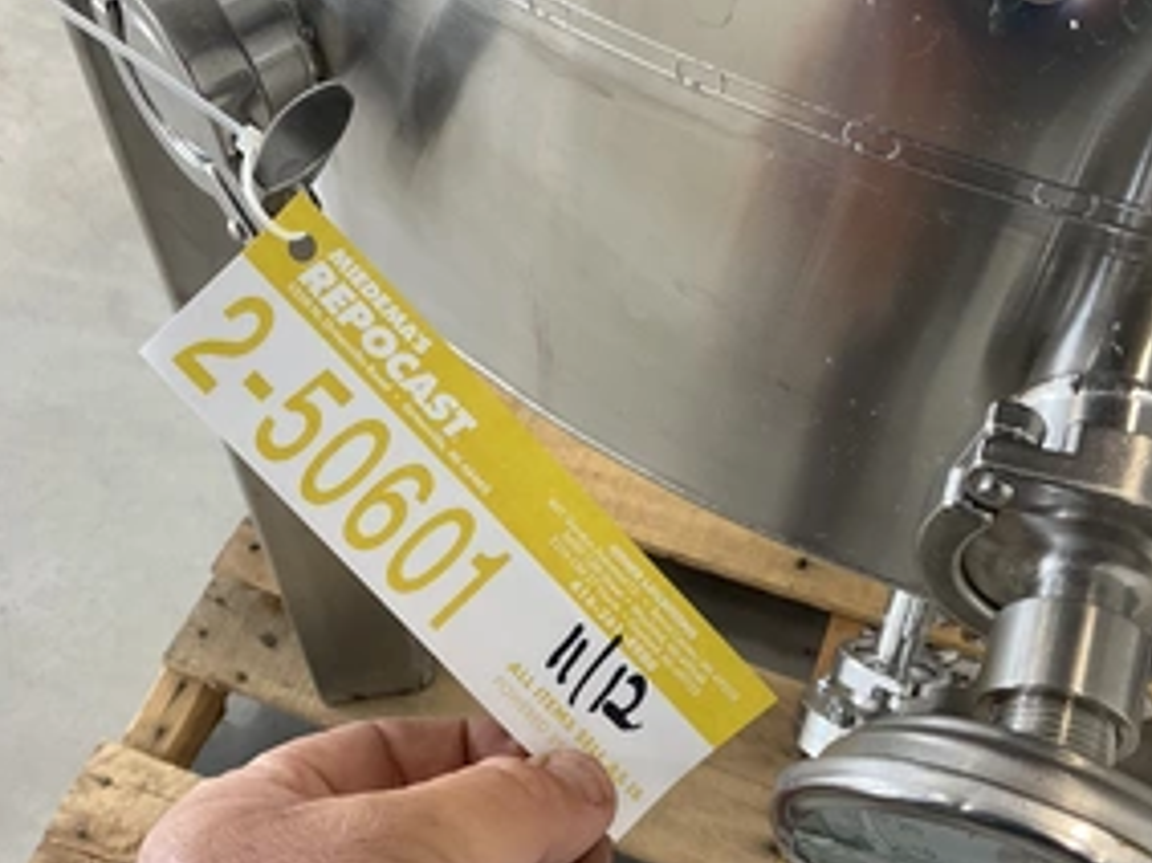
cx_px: 533
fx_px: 1364
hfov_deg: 45.8
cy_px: 509
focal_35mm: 41
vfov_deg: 35.0
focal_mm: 3
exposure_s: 1/122
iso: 64
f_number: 1.8
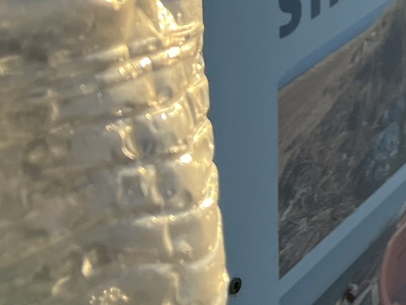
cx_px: 505
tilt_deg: -17.4
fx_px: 1208
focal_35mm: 103
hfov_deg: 18.0
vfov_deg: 13.6
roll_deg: +1.2
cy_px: -138
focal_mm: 5.1
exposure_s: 1/2137
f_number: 1.6
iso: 50
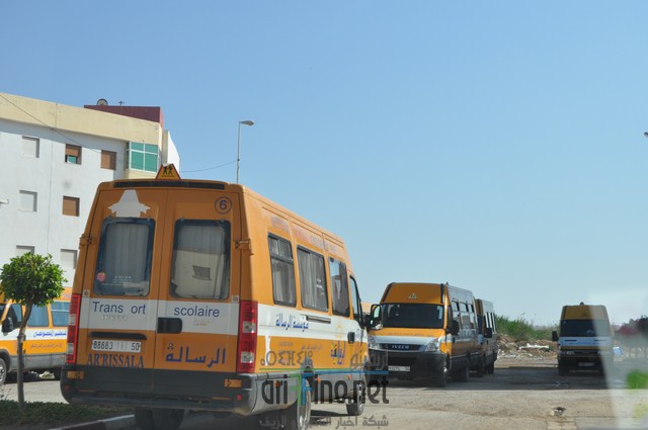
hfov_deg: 33.4
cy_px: 215
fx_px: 1079
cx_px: 324
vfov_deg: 22.6
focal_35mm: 60
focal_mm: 40
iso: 200
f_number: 10
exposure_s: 1/400
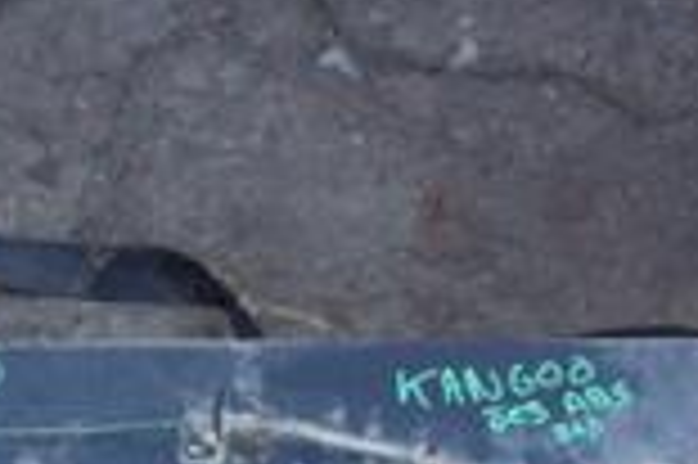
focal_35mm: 122
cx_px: 495
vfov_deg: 11.0
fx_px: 2362
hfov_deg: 16.8
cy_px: 577
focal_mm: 21
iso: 800
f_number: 5
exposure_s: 1/60
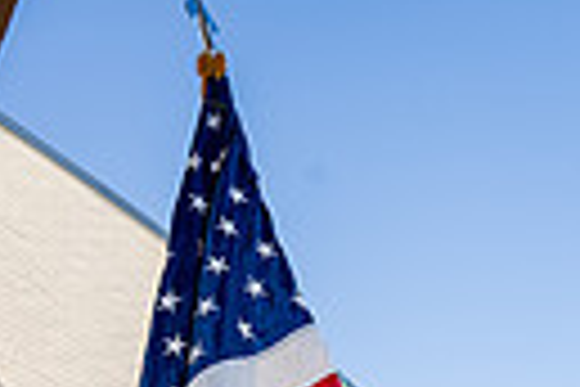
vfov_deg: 13.6
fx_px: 1128
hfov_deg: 28.8
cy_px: 945
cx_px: 337
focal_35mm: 70
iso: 200
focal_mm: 20
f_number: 8
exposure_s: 1/125
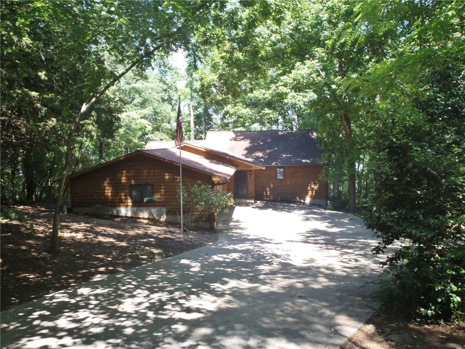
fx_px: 376
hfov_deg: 63.4
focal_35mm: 28
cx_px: 232
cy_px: 174
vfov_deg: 49.7
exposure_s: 1/60
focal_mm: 5
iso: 80
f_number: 3.5
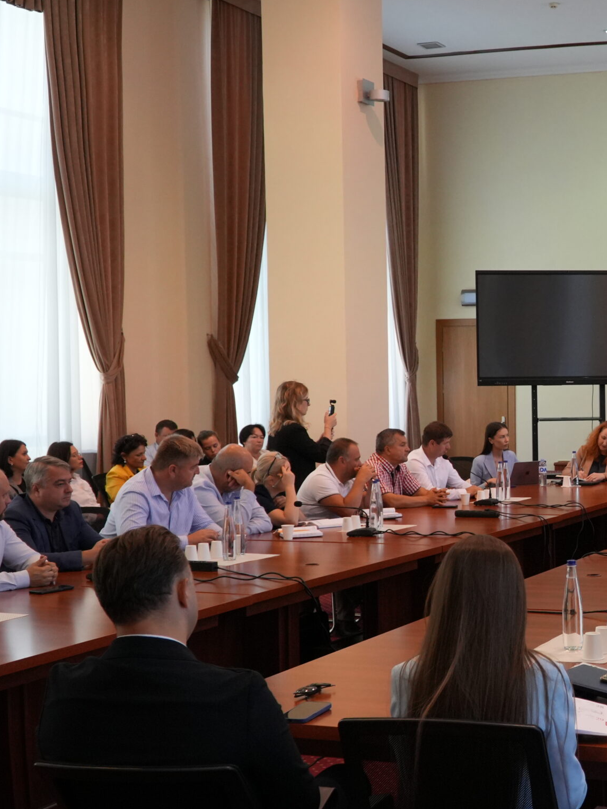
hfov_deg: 27.0
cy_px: 449
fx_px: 1188
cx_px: 617
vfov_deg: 37.6
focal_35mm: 51
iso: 1600
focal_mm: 21
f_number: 4
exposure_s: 1/160
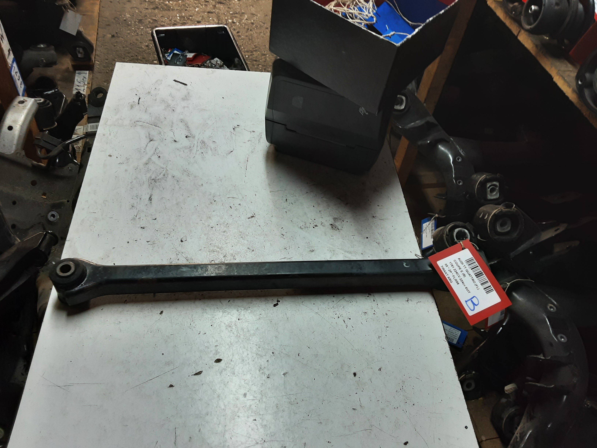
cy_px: 224
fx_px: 466
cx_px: 298
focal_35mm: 27
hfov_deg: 65.3
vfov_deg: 51.4
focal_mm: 2.91
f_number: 1.9
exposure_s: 1/50
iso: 80
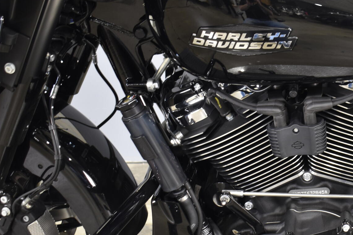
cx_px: 299
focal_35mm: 76
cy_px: 159
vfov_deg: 17.9
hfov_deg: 26.1
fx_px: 744
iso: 400
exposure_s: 1/5
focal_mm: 29
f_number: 4.2
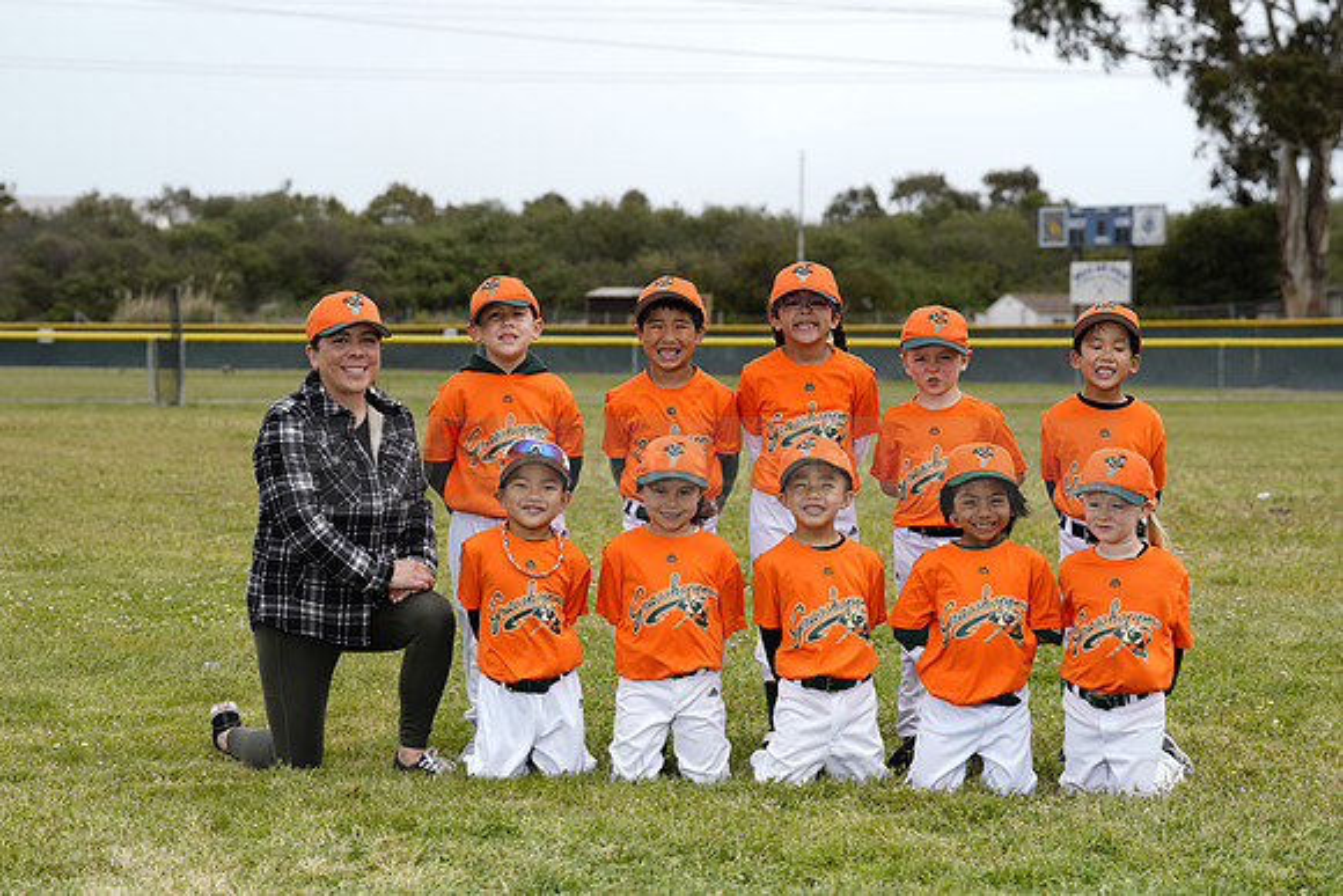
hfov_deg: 22.4
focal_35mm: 91
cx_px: 672
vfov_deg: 15.0
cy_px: 448
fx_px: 3395
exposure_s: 1/250
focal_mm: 91
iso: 50
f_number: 5.6
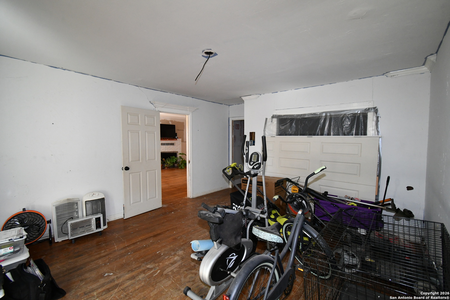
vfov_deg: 77.3
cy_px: 150
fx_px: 187
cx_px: 225
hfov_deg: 100.4
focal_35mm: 15
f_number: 4.5
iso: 1600
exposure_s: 1/40
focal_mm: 10
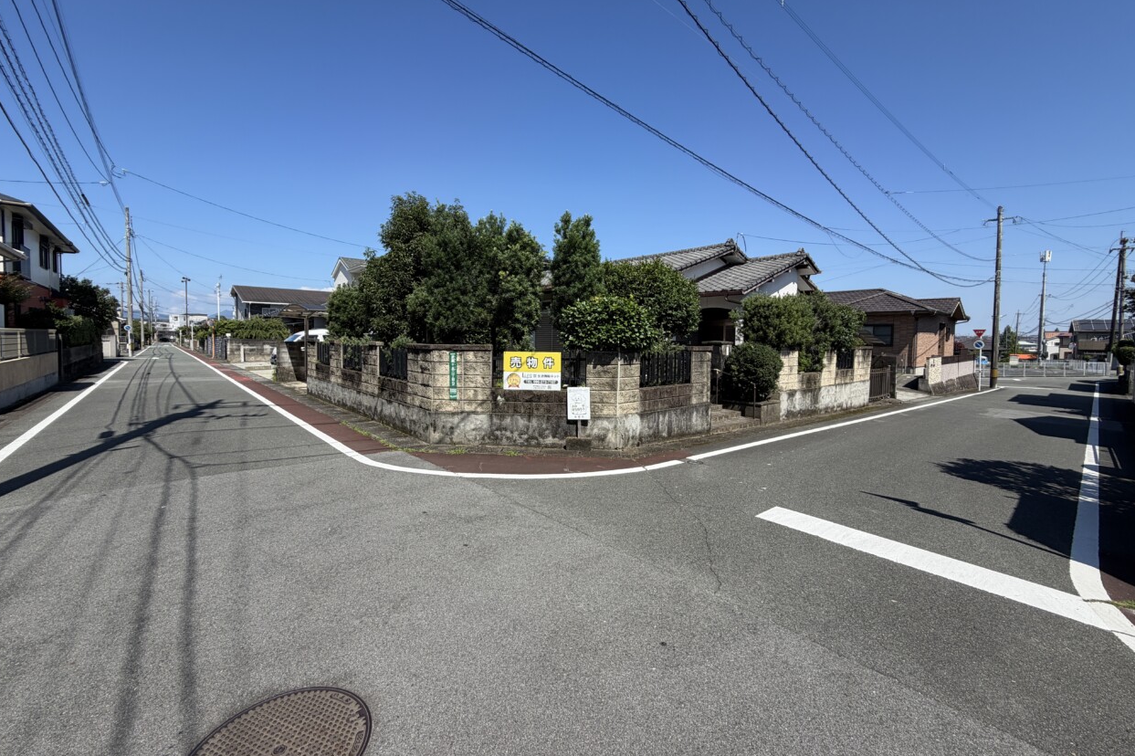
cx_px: 571
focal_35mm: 15
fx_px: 473
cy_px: 355
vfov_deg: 77.2
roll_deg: -0.1
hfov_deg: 100.4
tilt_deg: -1.4
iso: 25
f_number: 2.2
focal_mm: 2.22
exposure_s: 1/770
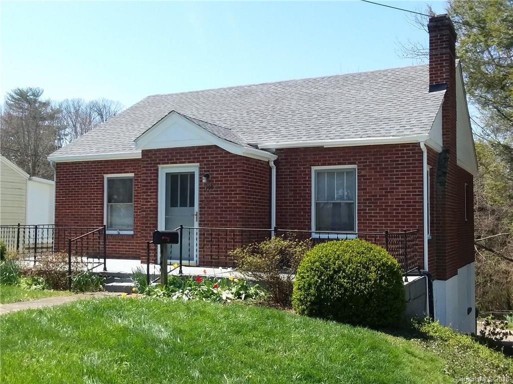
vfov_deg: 48.2
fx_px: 430
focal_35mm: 29
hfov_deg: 61.7
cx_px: 256
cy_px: 192
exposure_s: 1/680
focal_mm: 2.47
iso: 40
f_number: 1.9
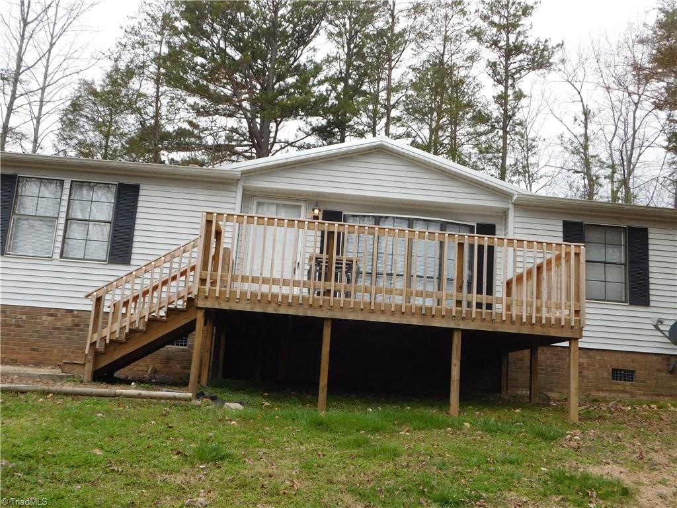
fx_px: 704
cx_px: 338
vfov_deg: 39.7
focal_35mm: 36
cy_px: 254
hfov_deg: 51.4
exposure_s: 1/400
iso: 125
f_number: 3.5
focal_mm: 6.3
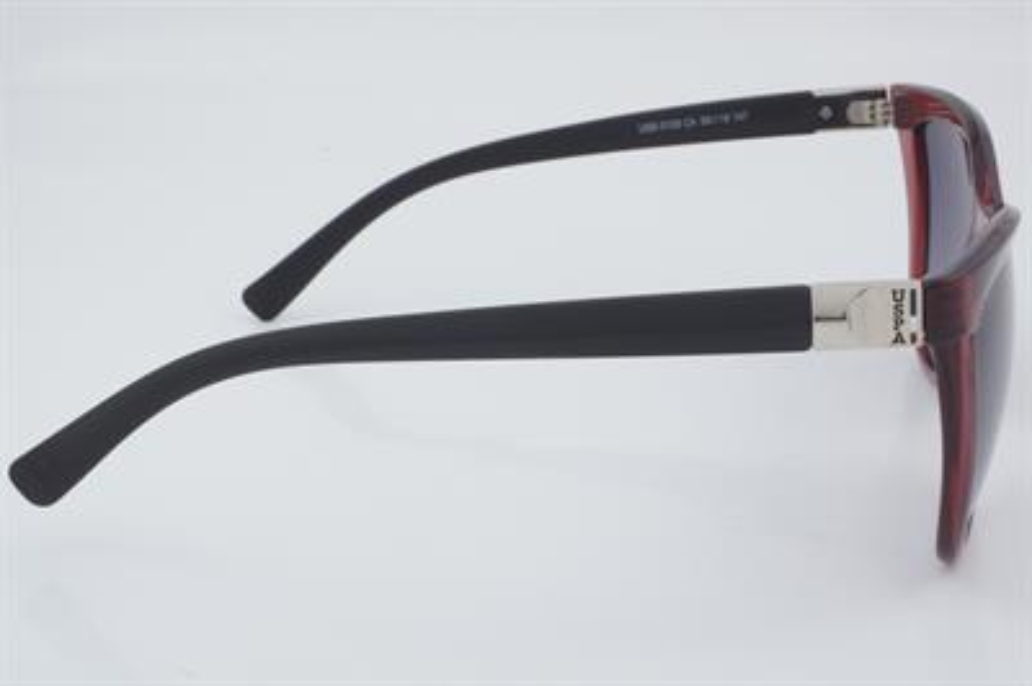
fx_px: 1933
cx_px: 516
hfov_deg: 29.9
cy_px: 343
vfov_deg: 20.1
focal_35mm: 68
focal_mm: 45
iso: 100
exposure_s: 1/3
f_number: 32
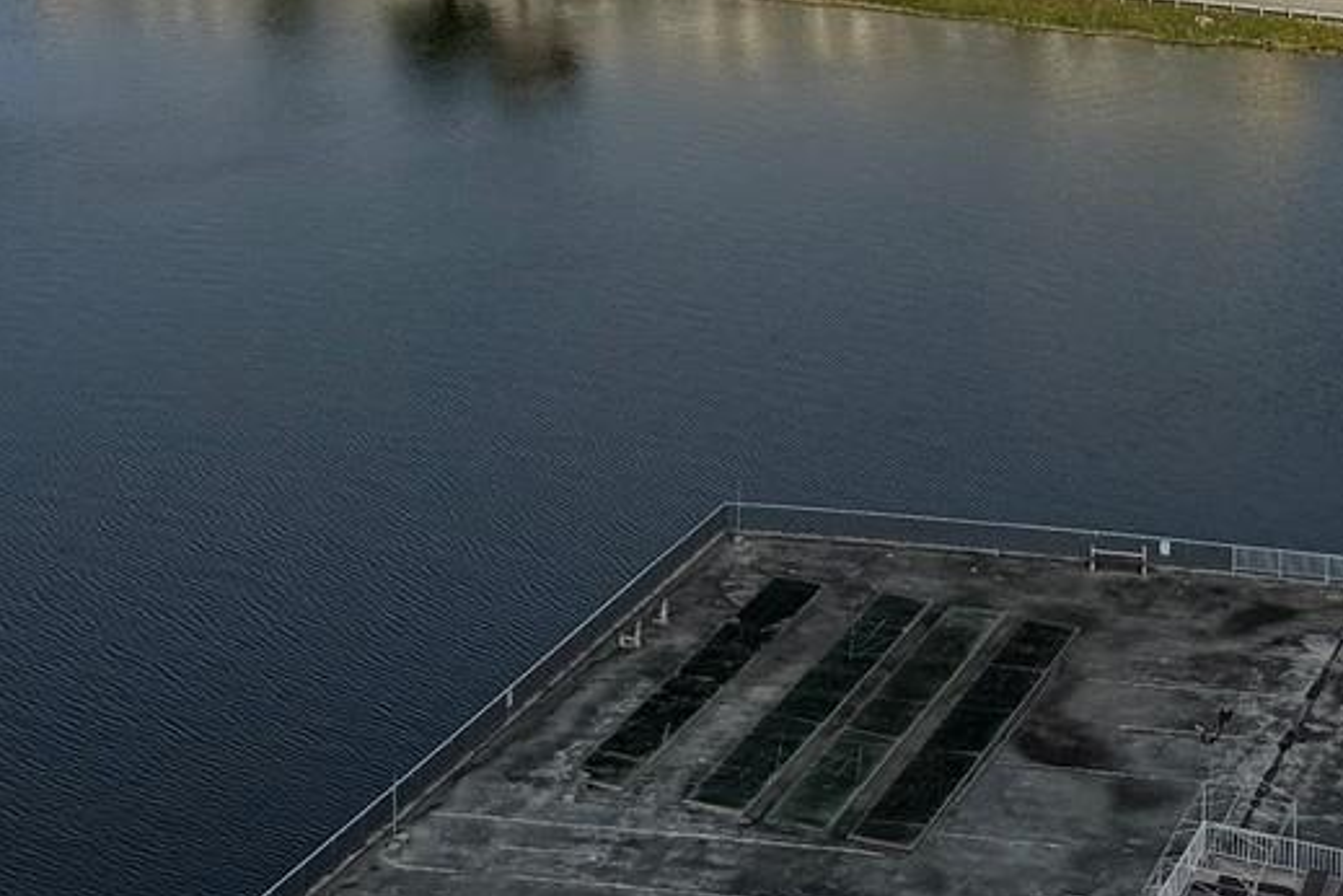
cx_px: 781
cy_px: -521
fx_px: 2872
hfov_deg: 26.3
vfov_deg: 16.0
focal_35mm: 77
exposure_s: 1/7937
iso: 80
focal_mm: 6.86
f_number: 1.78
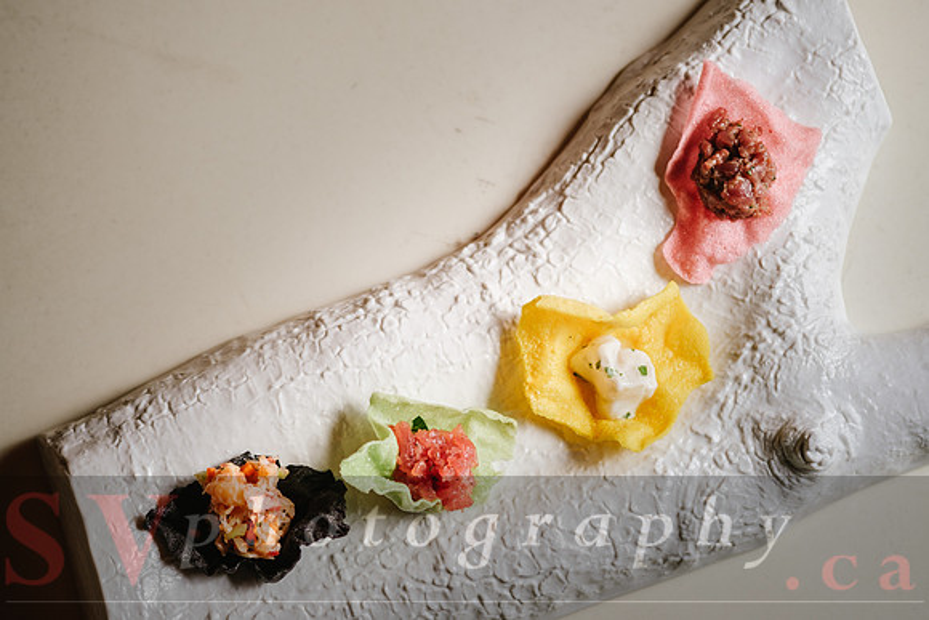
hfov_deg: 21.9
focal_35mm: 93
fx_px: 2403
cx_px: 448
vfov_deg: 14.7
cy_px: 299
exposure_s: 1/15
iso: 200
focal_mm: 60
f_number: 2.4
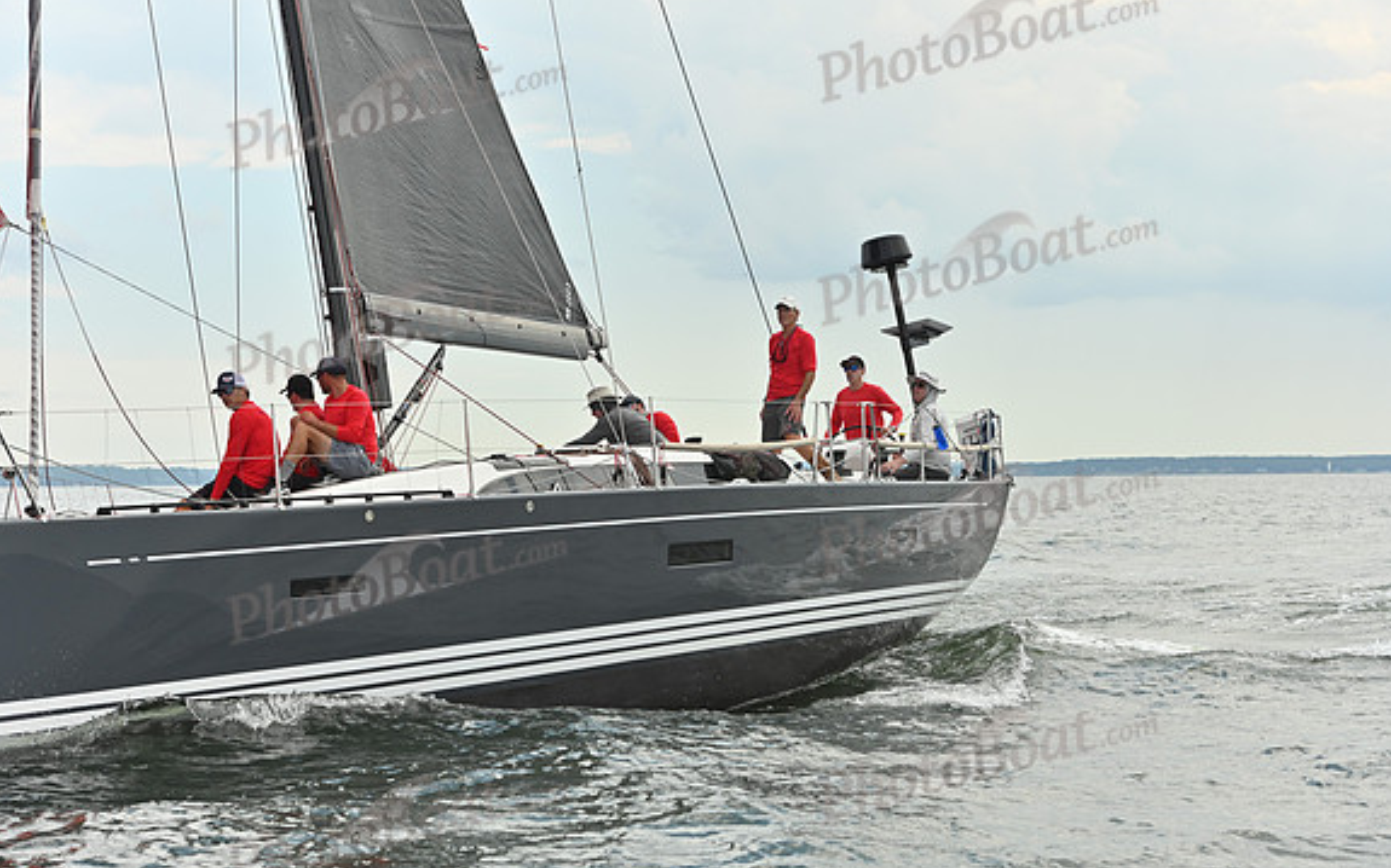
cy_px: 422
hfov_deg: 28.6
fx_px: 2729
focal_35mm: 72
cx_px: 694
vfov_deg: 18.1
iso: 320
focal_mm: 70
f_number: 6.3
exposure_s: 1/1600
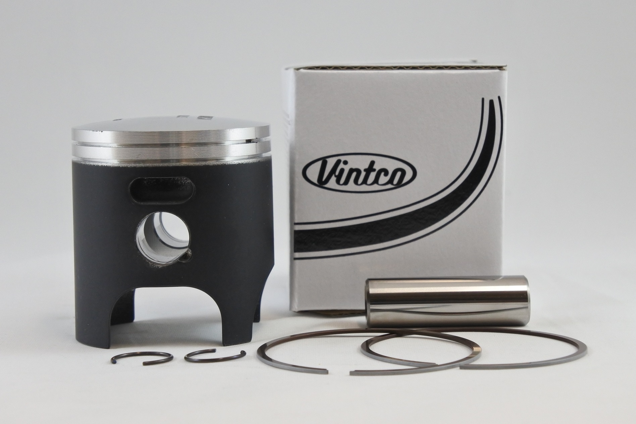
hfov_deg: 26.7
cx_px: 318
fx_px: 1343
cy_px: 212
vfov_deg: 17.9
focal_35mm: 76
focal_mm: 28.2
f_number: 5.6
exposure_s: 1/125
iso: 640
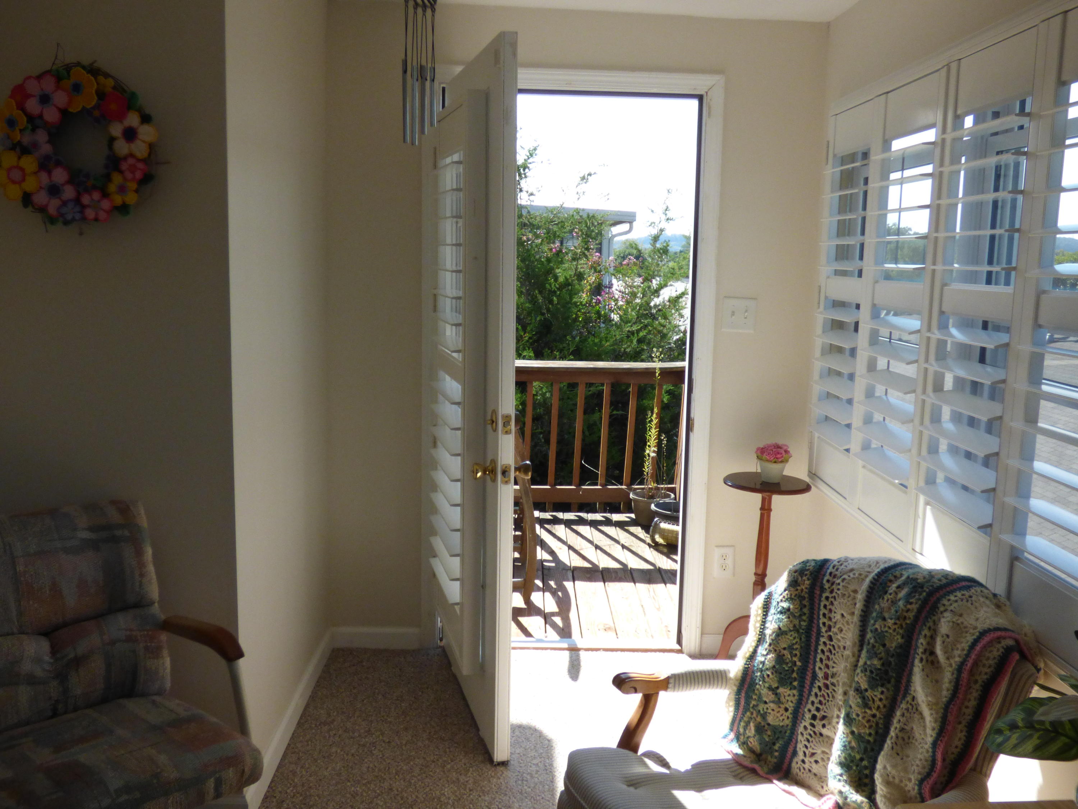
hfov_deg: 55.4
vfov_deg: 42.9
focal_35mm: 33
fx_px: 1028
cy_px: 404
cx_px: 539
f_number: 3.4
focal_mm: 5.97
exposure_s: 1/1300
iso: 400
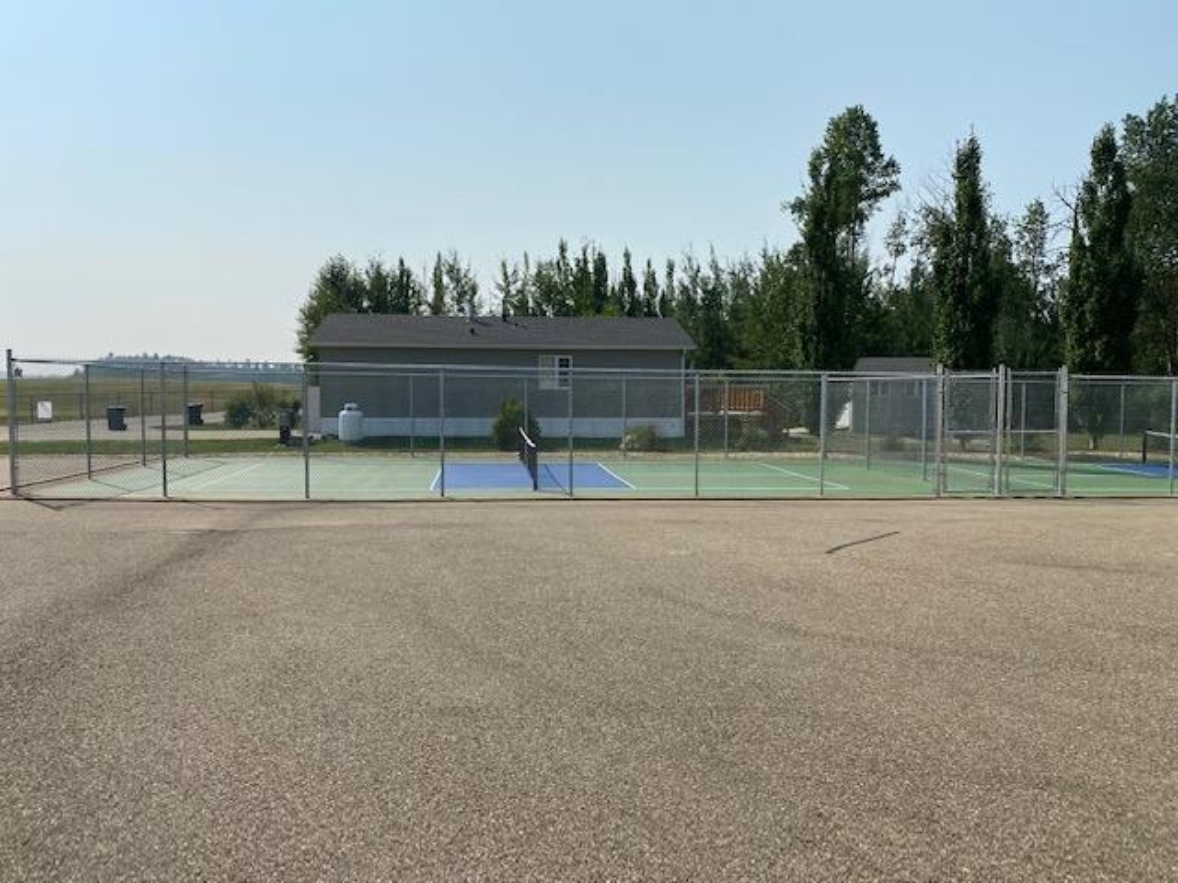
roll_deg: -0.2
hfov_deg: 67.3
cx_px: 589
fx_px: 885
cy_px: 442
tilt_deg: -3.3
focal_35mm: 26
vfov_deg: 53.1
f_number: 1.8
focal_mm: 4.25
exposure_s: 1/6410
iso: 32
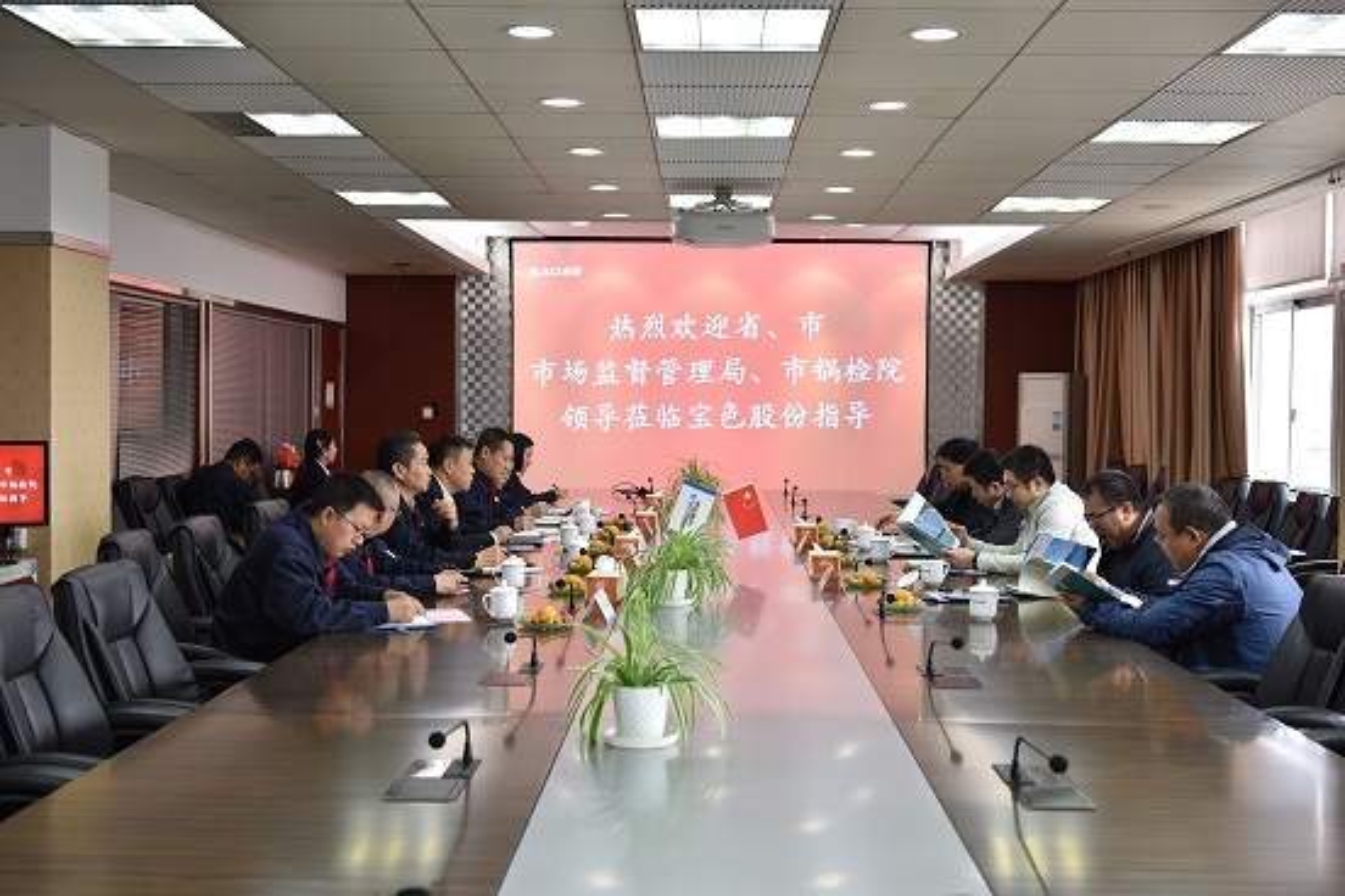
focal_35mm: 44
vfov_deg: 30.5
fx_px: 1644
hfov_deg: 44.5
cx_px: 672
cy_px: 448
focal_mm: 44
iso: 800
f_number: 4.5
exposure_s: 1/80
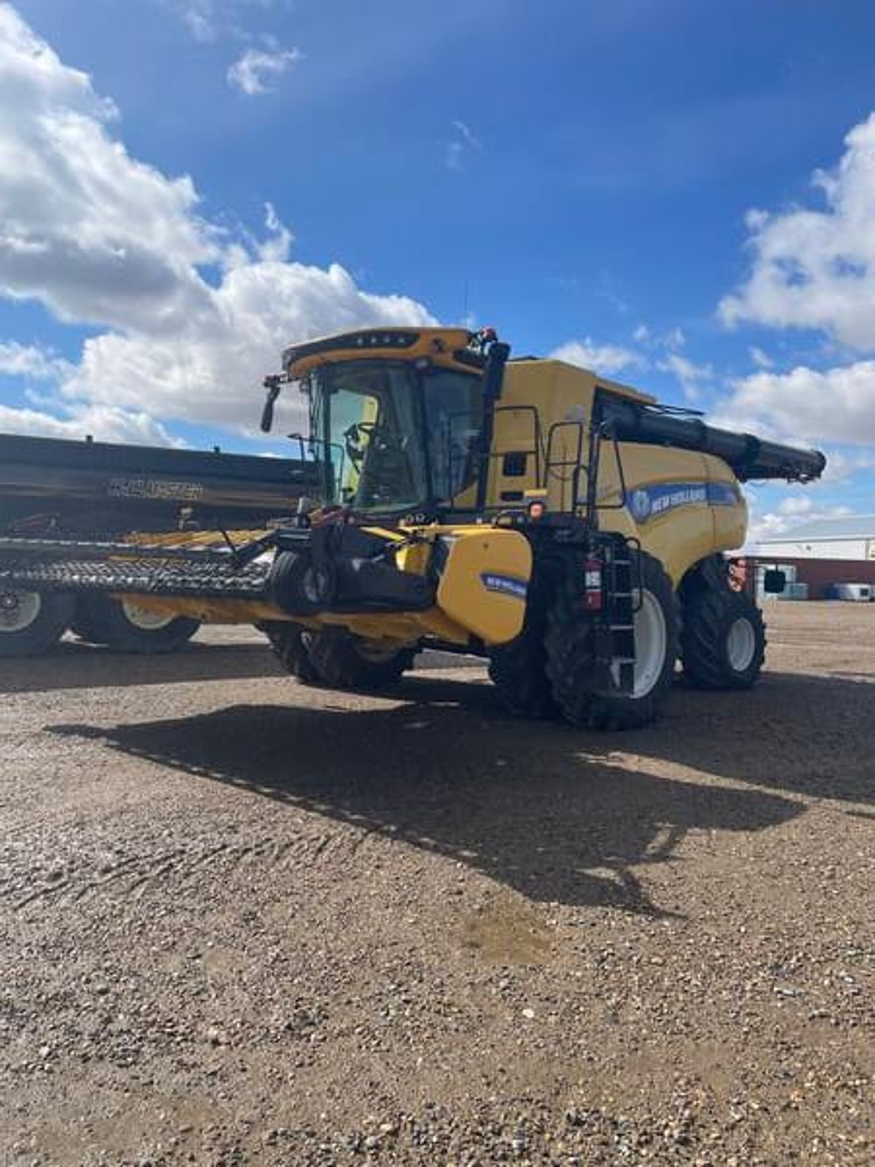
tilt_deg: -0.7
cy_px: 584
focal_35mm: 26
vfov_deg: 67.3
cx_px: 438
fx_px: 876
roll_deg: -2.4
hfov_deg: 53.1
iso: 32
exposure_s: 1/4000
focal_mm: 4.2
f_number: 1.6
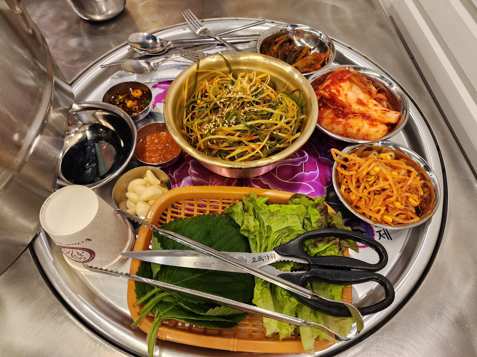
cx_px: 238
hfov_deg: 73.9
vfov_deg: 58.9
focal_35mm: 23
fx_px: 317
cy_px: 178
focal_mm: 6.4
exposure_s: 1/120
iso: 400
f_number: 1.8
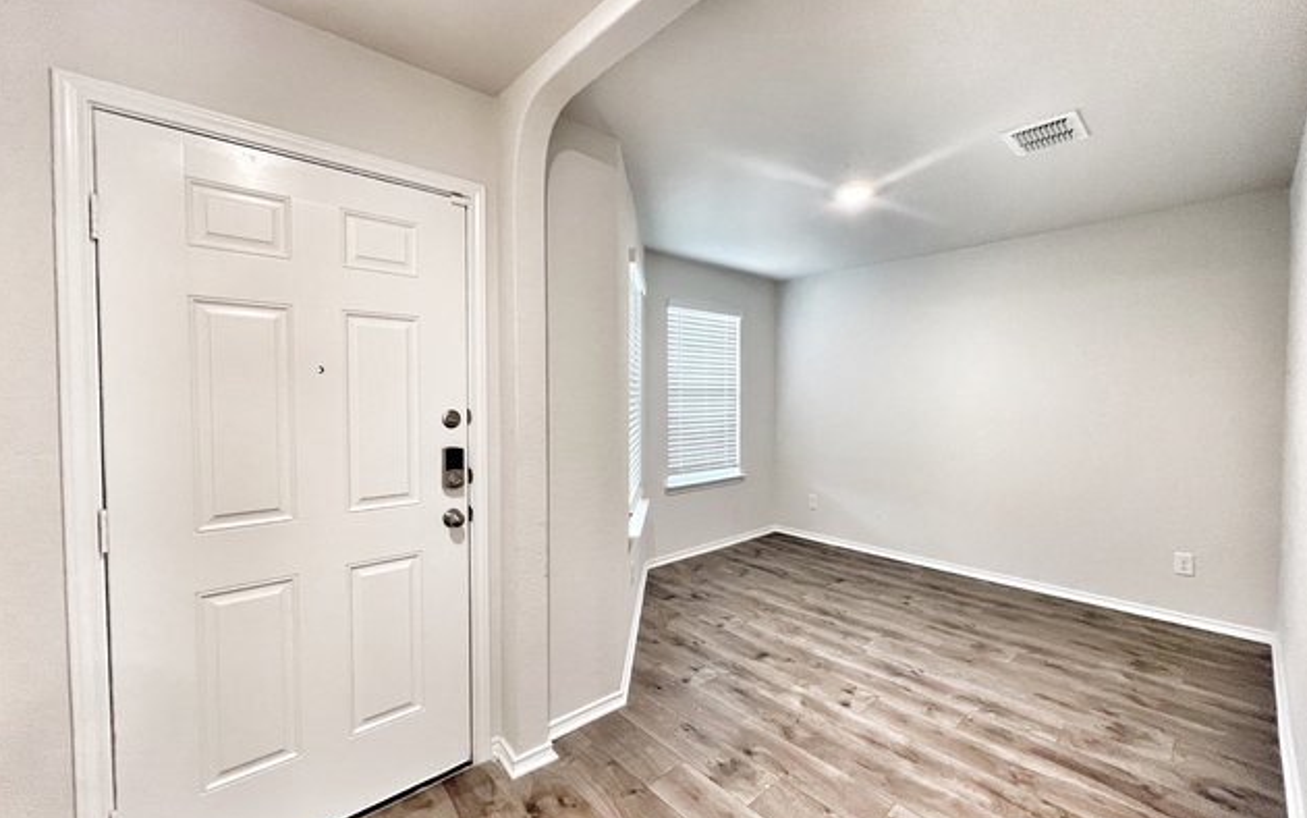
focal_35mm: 14
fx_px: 499
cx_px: 658
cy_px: 411
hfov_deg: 105.3
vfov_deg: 78.7
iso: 160
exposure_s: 1/60
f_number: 1.8
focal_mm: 1.57
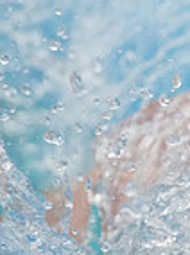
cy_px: 66
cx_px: 484
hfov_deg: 2.1
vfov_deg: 2.8
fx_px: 5248
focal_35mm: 715
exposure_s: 1/1250
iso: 6400
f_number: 4
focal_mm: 182
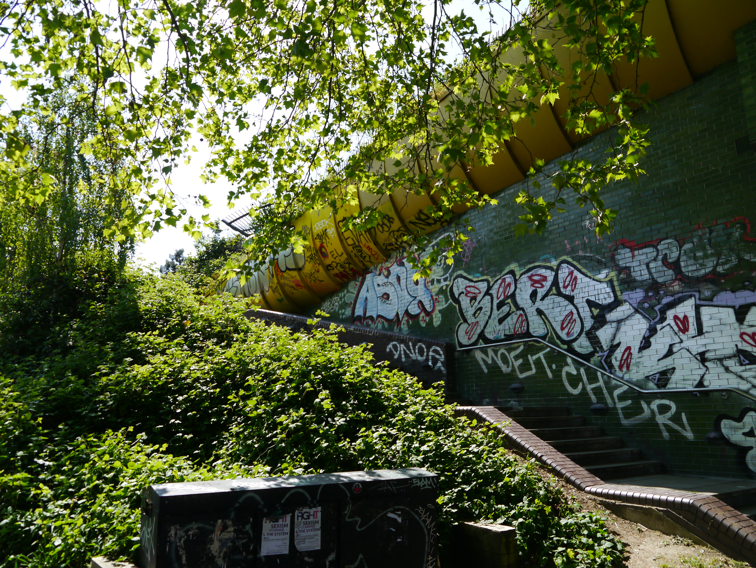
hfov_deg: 63.4
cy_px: 284
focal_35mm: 28
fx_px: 612
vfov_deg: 49.8
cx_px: 378
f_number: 6.3
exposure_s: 1/320
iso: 160
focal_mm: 14
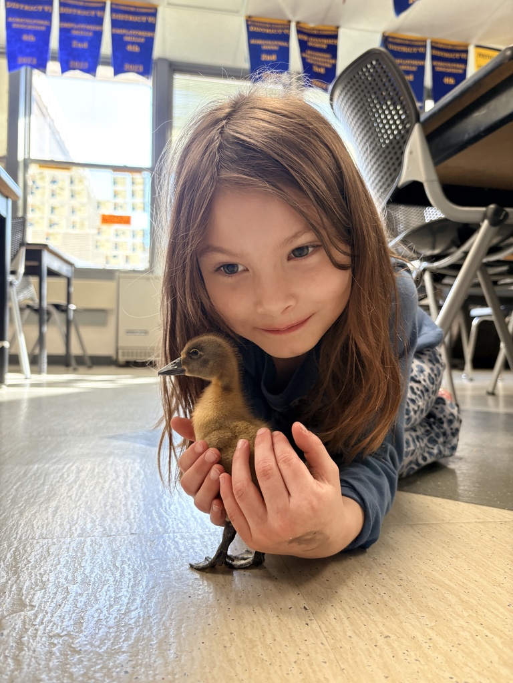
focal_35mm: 26
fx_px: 514
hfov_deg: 53.1
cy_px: 342
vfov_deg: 67.3
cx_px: 256
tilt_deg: +1.4
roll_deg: -1.0
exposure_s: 1/60
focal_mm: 5.96
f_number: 1.6
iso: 160
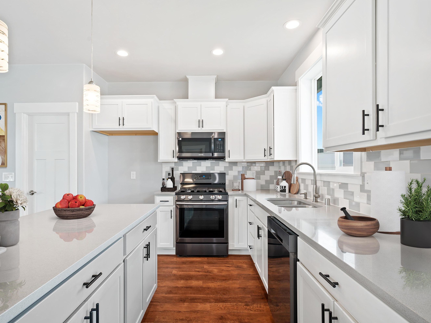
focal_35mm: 20
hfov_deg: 83.0
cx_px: 205
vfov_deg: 67.1
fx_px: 244
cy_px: 166
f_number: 8
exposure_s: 1
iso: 100
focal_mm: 17.5
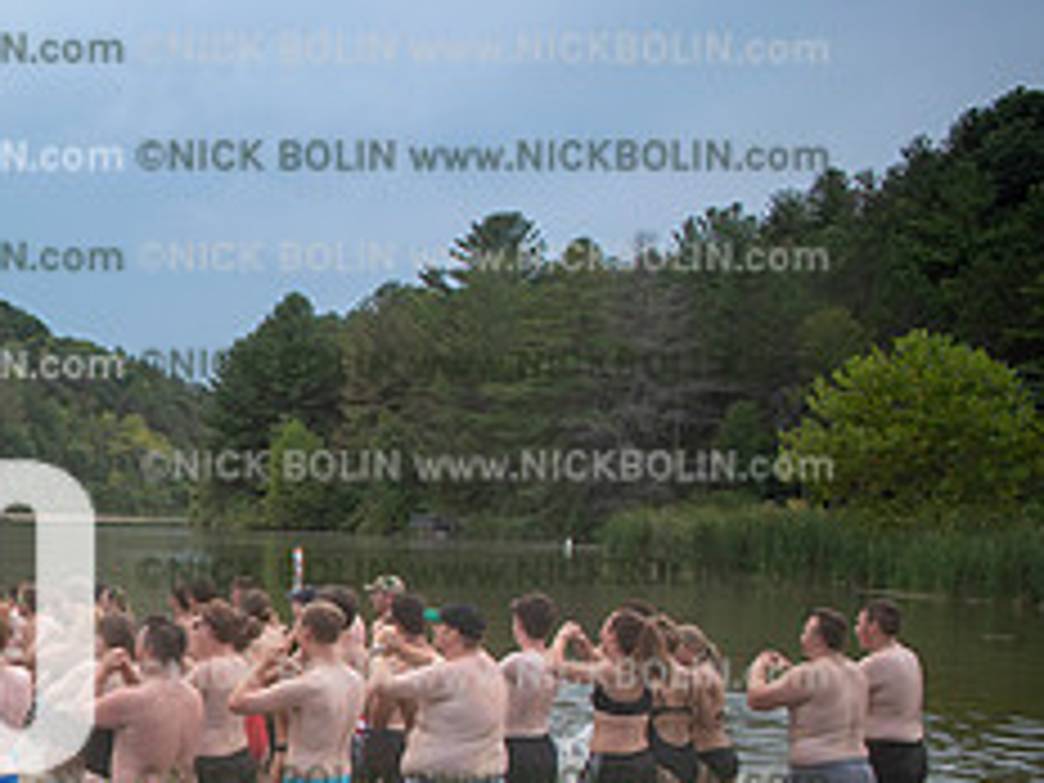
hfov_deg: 26.4
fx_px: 1960
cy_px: 677
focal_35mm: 65
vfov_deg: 22.1
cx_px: -225
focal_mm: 27
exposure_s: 1/800
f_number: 3.2
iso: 160
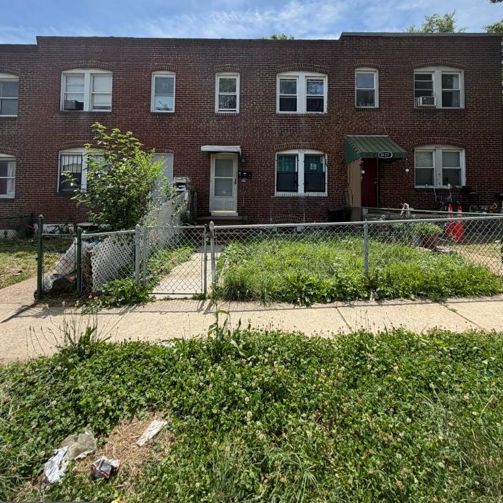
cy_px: 192
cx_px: 250
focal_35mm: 17
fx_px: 279
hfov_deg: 84.0
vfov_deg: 82.6
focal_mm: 2.22
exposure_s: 1/770
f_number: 2.2
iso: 25
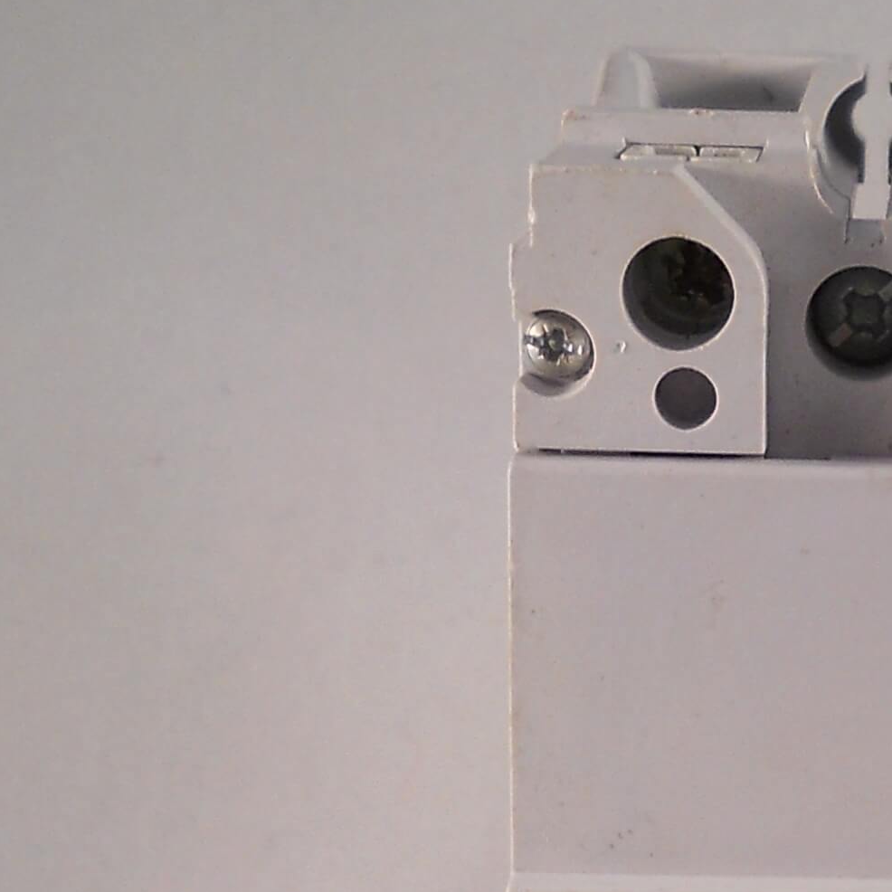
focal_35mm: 120
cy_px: 1025
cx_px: 995
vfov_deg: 14.2
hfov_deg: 14.2
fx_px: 3498
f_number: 3.1
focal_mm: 6.7
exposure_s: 1/30
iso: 125
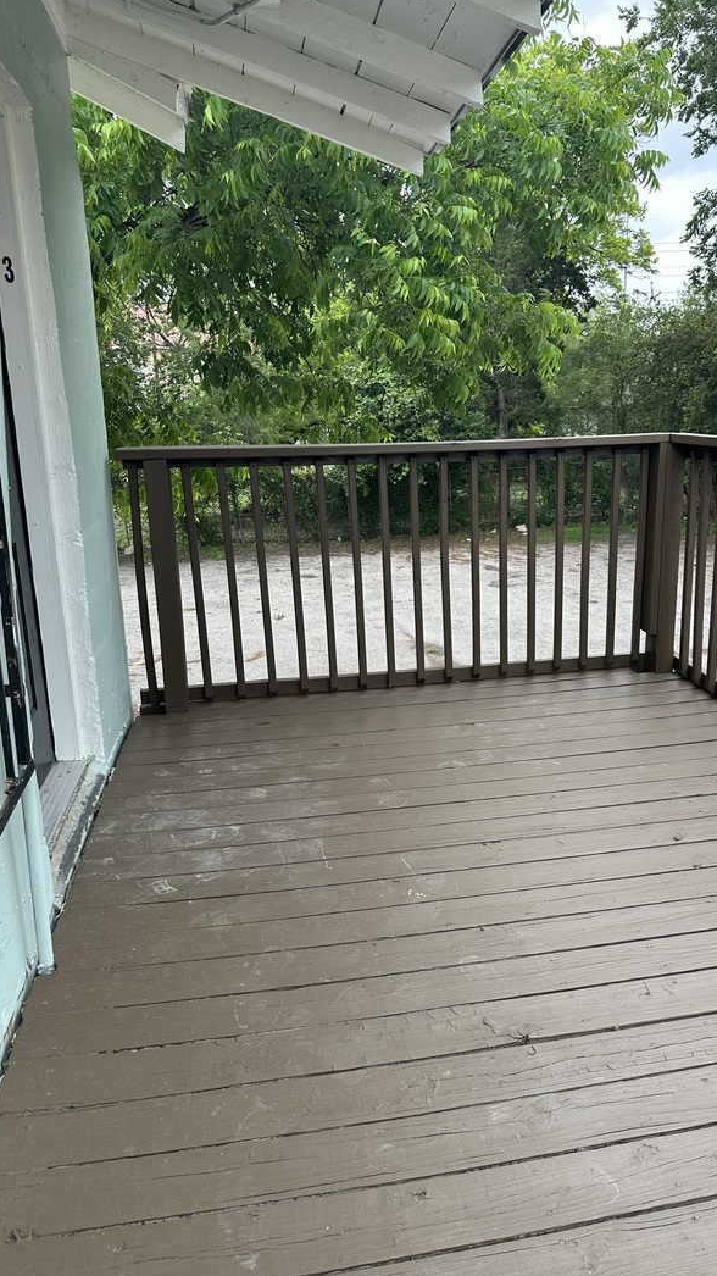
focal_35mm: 27
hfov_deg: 42.3
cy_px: 625
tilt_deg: -11.0
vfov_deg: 69.9
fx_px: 913
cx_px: 480
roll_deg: +0.5
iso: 80
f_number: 1.78
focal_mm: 6.86
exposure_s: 1/477
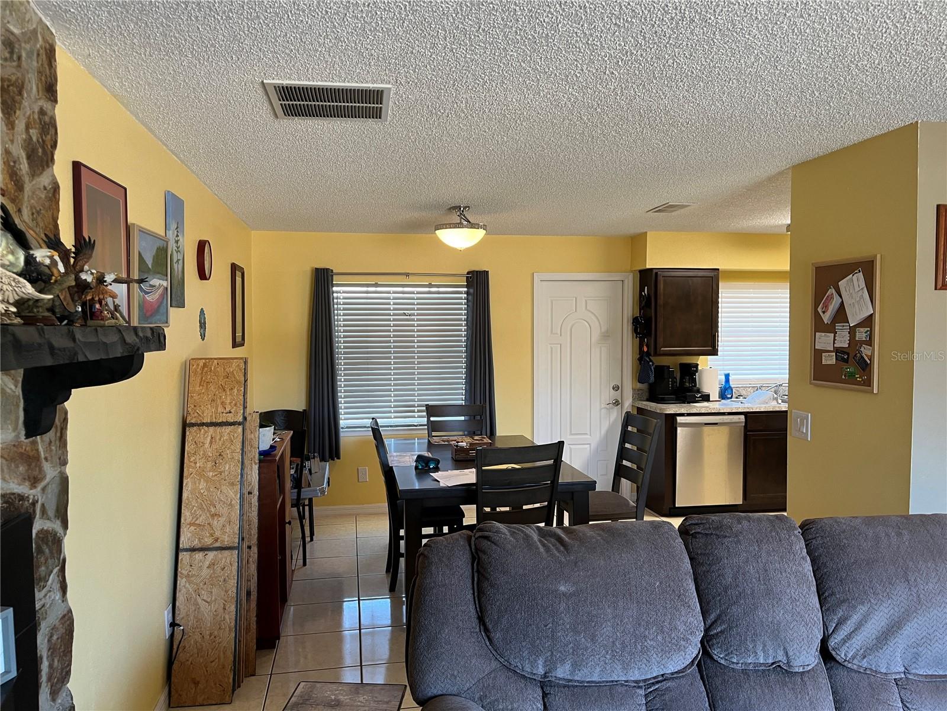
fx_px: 711
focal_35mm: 26
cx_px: 474
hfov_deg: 67.3
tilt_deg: -2.1
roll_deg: +1.1
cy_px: 356
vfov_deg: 53.1
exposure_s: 1/60
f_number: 1.6
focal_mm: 5.1
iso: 100
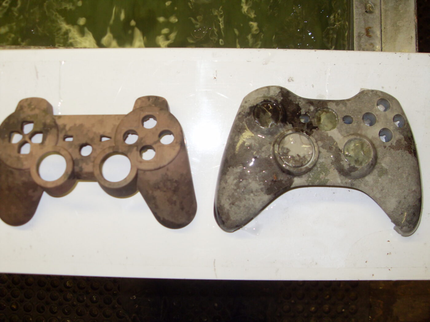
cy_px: 161
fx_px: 435
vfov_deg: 40.7
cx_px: 215
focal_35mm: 35
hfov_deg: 52.6
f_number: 2.8
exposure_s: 1/45
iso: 100
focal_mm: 6.3
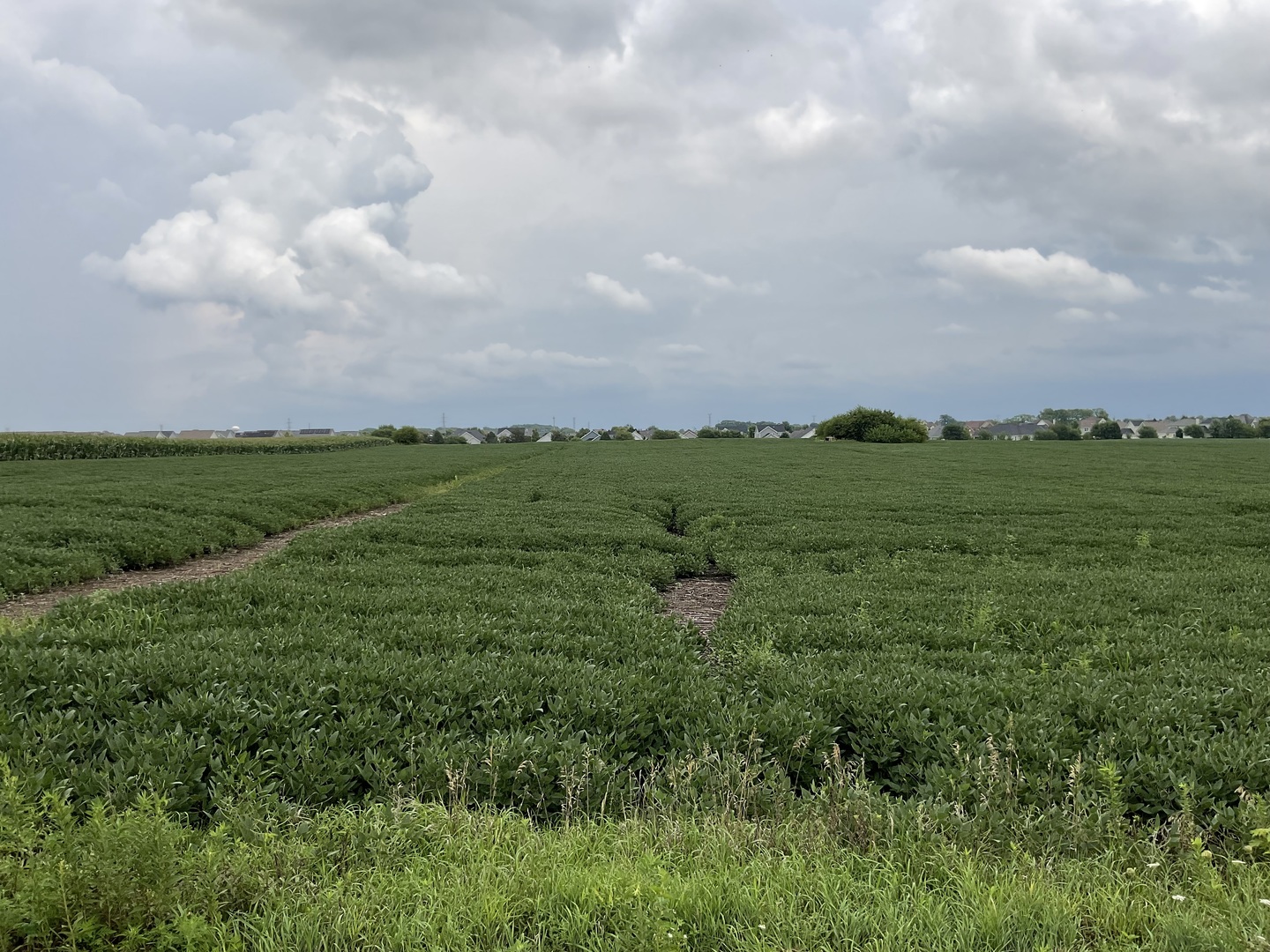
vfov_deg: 48.2
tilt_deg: -2.6
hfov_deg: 61.7
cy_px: 476
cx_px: 635
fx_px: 1064
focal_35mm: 29
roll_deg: +1.0
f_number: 1.8
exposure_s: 1/2667
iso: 16
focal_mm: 3
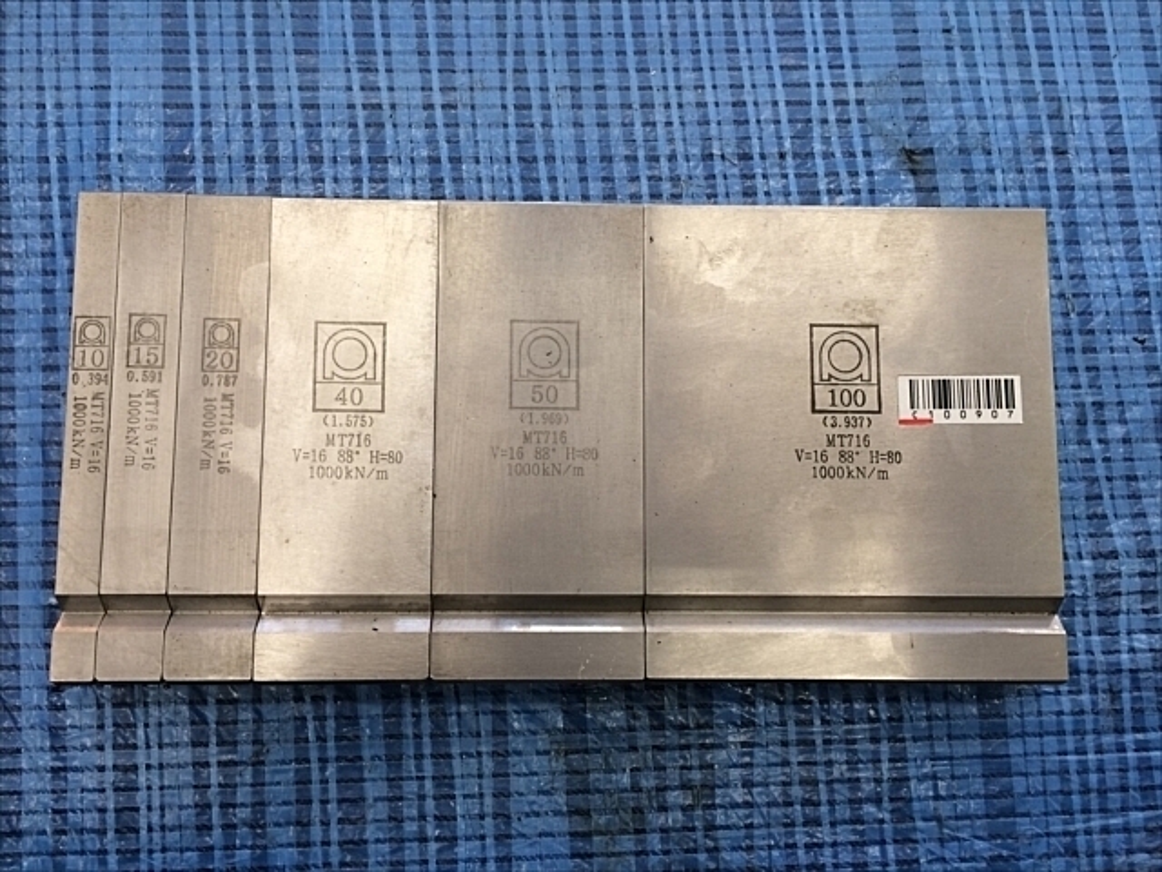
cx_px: 581
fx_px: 973
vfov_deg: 48.2
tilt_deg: -82.5
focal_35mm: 29
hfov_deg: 61.7
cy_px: 436
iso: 40
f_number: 2.2
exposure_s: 1/40
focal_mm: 4.15
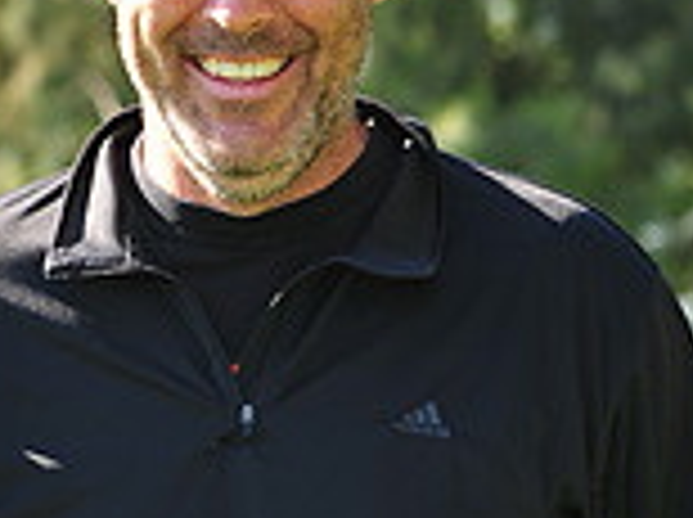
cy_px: 662
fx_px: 7236
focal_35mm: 362
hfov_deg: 5.5
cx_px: 18
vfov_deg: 4.1
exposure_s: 1/160
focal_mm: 100
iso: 200
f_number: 6.3
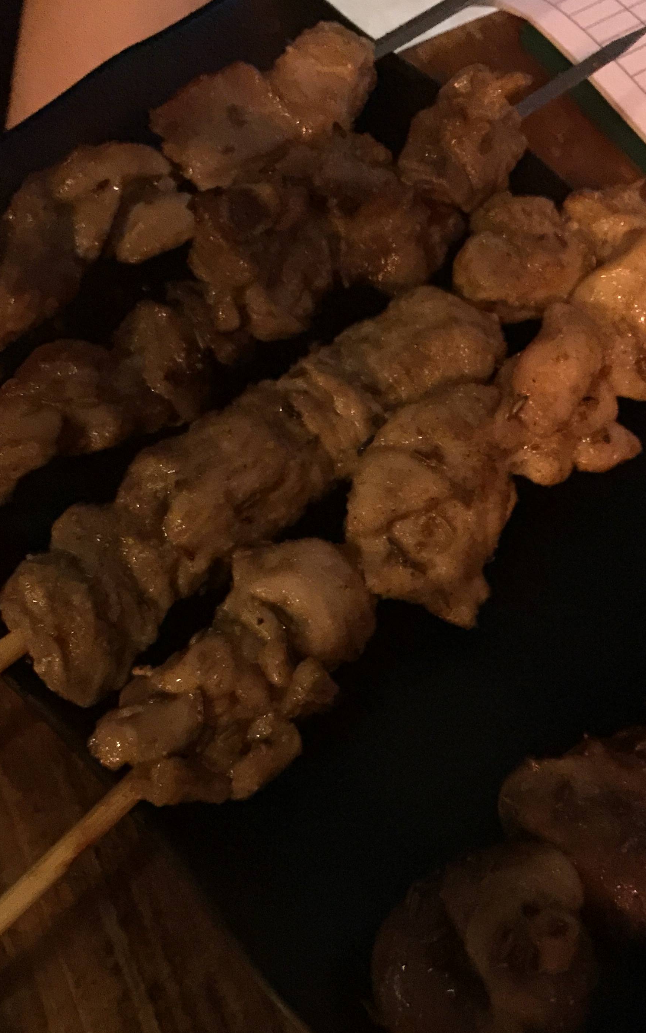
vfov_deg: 54.0
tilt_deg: -67.0
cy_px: 556
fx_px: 1014
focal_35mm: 36
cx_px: 375
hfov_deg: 35.3
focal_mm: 4.15
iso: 500
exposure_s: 1/4
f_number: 2.2
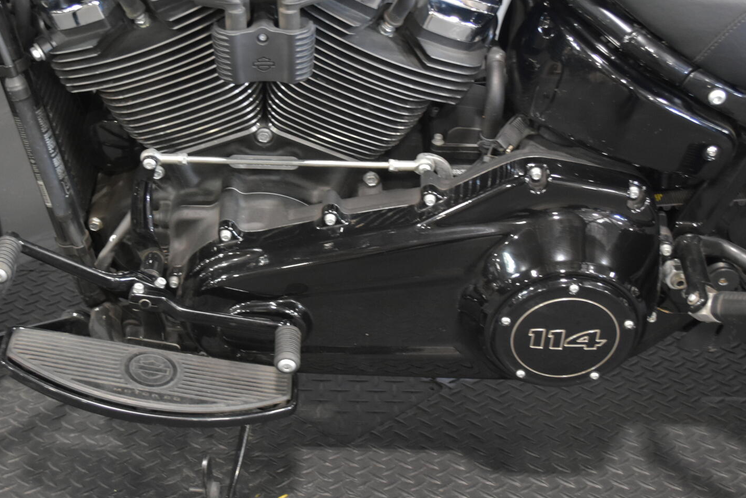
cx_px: 327
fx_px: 1306
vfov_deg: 21.5
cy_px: 180
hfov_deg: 31.8
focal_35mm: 63
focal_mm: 30
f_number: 4.5
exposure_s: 1/13
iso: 1600
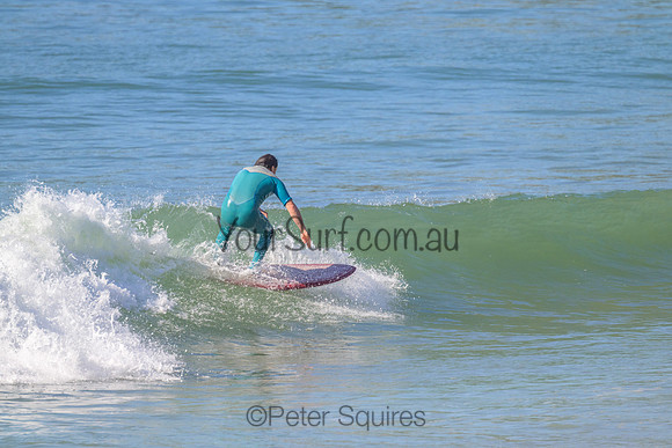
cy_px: 224
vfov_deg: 2.1
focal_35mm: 650
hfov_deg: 3.2
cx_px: 336
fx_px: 12136
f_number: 11
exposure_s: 1/2000
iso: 900
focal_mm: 650
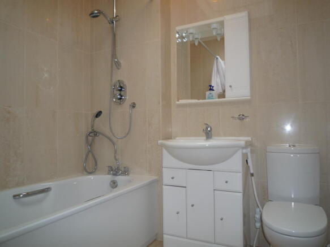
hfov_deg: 69.4
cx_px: 165
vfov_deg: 54.9
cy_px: 124
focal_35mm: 25
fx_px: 238
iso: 100
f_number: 2.8
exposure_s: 1/30
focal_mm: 4.4
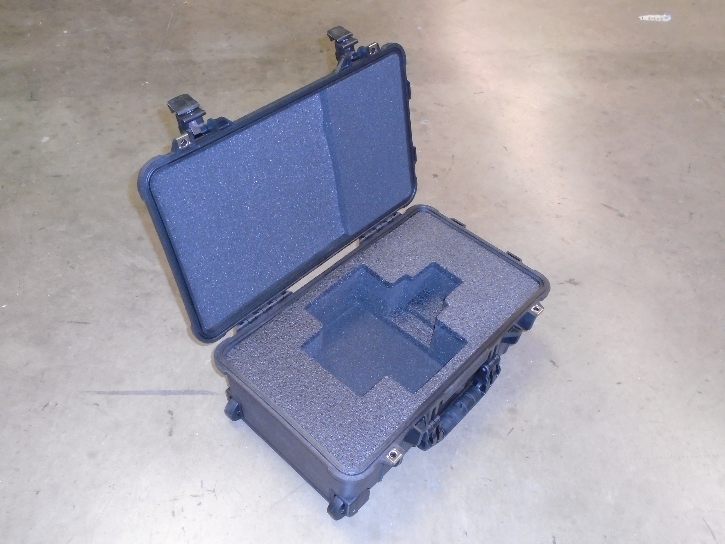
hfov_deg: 58.4
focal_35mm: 31
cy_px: 272
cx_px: 362
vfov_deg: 45.4
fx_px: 649
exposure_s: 1/40
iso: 400
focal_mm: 5.5
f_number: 3.5
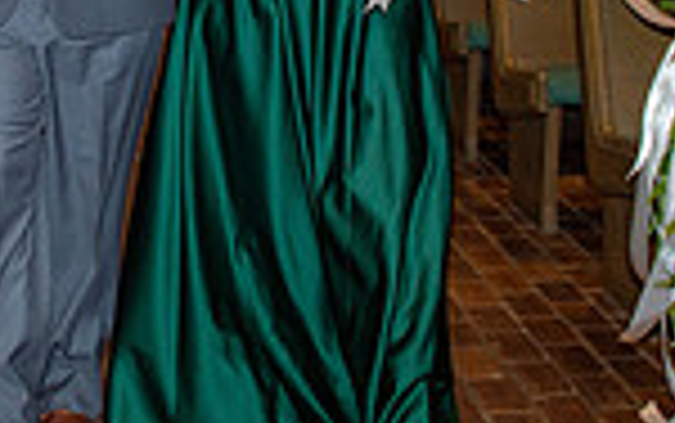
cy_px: -50
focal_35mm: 106
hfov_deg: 19.1
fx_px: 1951
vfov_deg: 12.2
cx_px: 22
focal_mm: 27
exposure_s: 1/160
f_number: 5.6
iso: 1250
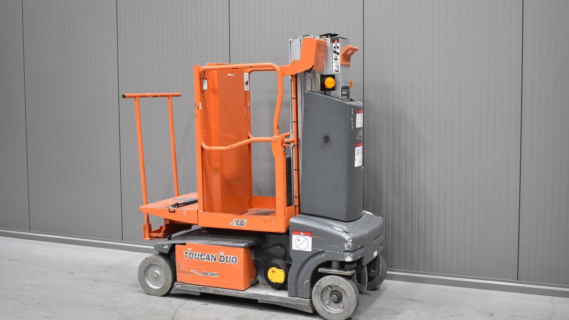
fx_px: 642
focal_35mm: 43
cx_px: 284
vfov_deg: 28.0
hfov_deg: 47.8
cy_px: 151
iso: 1600
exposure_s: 1/60
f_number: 4.5
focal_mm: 27
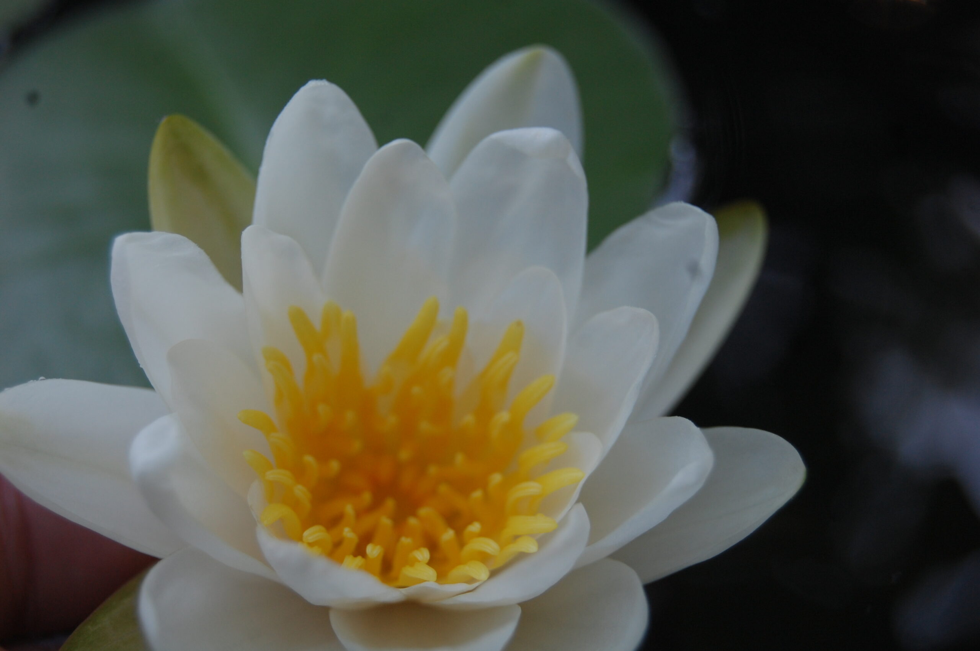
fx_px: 2244
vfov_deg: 16.5
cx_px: 490
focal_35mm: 82
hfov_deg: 24.6
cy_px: 326
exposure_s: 1/400
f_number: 5.6
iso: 400
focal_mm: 55
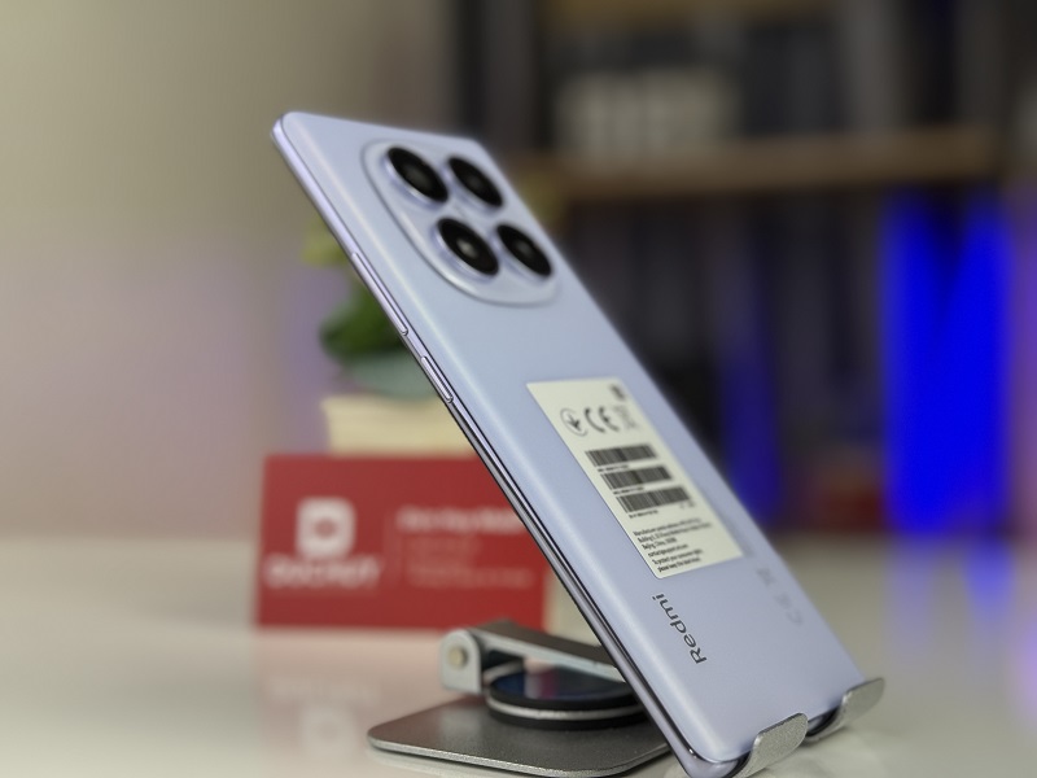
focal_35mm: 48
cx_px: 518
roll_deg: +1.3
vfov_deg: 30.3
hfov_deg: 39.7
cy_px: 389
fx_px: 1438
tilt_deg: -1.9
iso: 100
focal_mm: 6.76
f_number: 1.78
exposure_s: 1/246
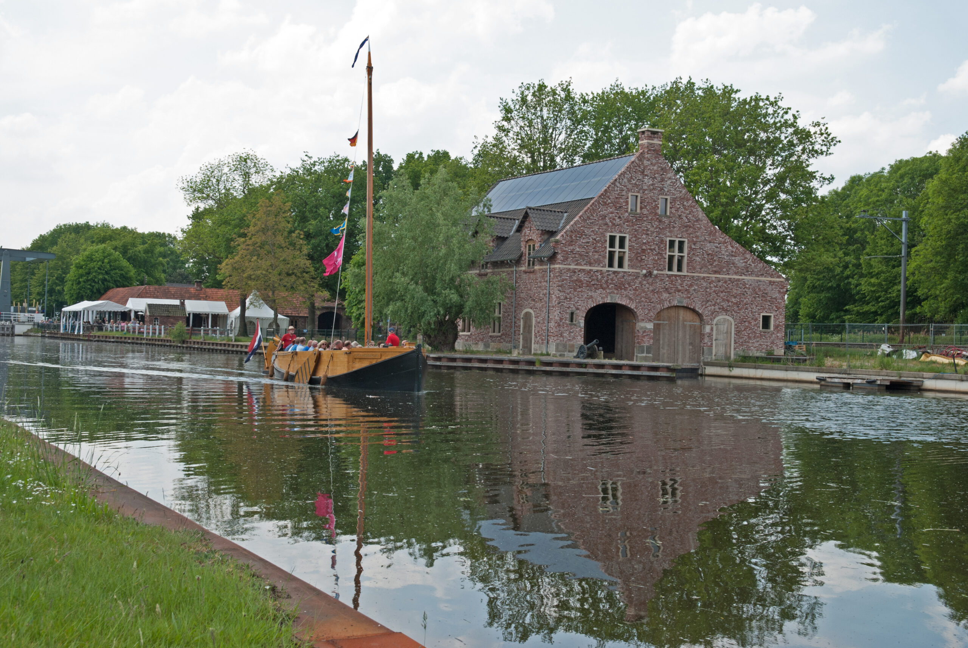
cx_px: 484
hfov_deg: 42.3
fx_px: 1252
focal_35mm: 46
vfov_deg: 29.0
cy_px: 324
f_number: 9
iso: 200
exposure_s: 1/160
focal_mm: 31
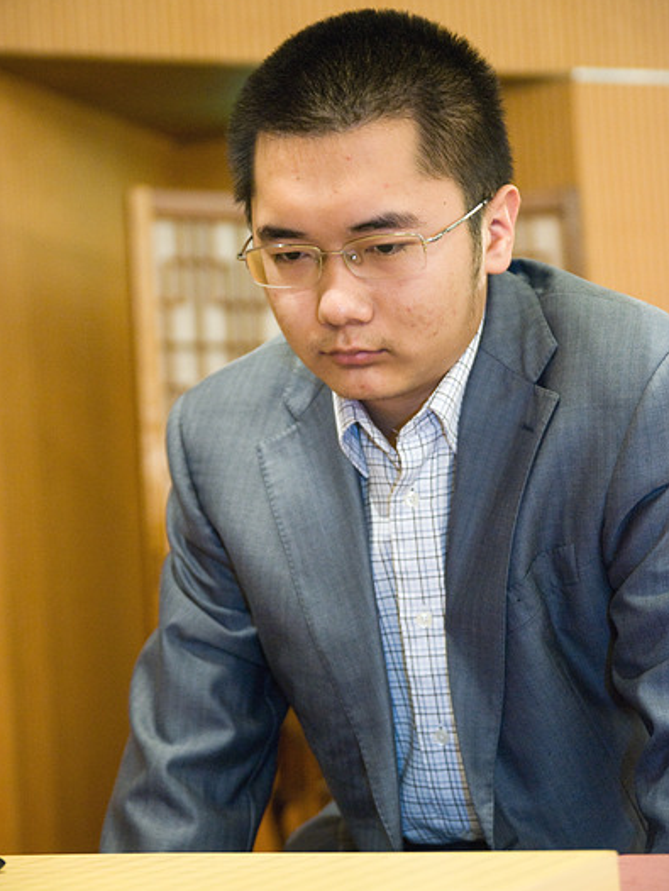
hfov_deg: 18.0
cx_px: 332
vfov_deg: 23.8
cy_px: 444
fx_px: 2111
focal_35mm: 82
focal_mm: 50
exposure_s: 1/125
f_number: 2.8
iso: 800
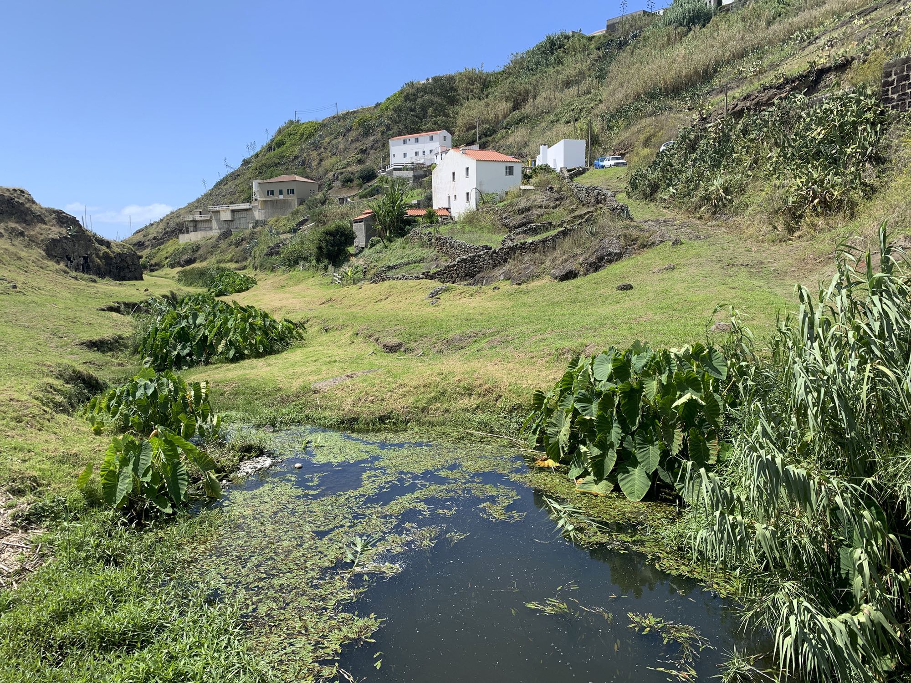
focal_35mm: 26
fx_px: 684
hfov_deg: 67.3
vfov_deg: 53.1
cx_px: 456
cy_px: 342
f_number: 1.8
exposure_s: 1/1634
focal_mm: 4.25
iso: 25
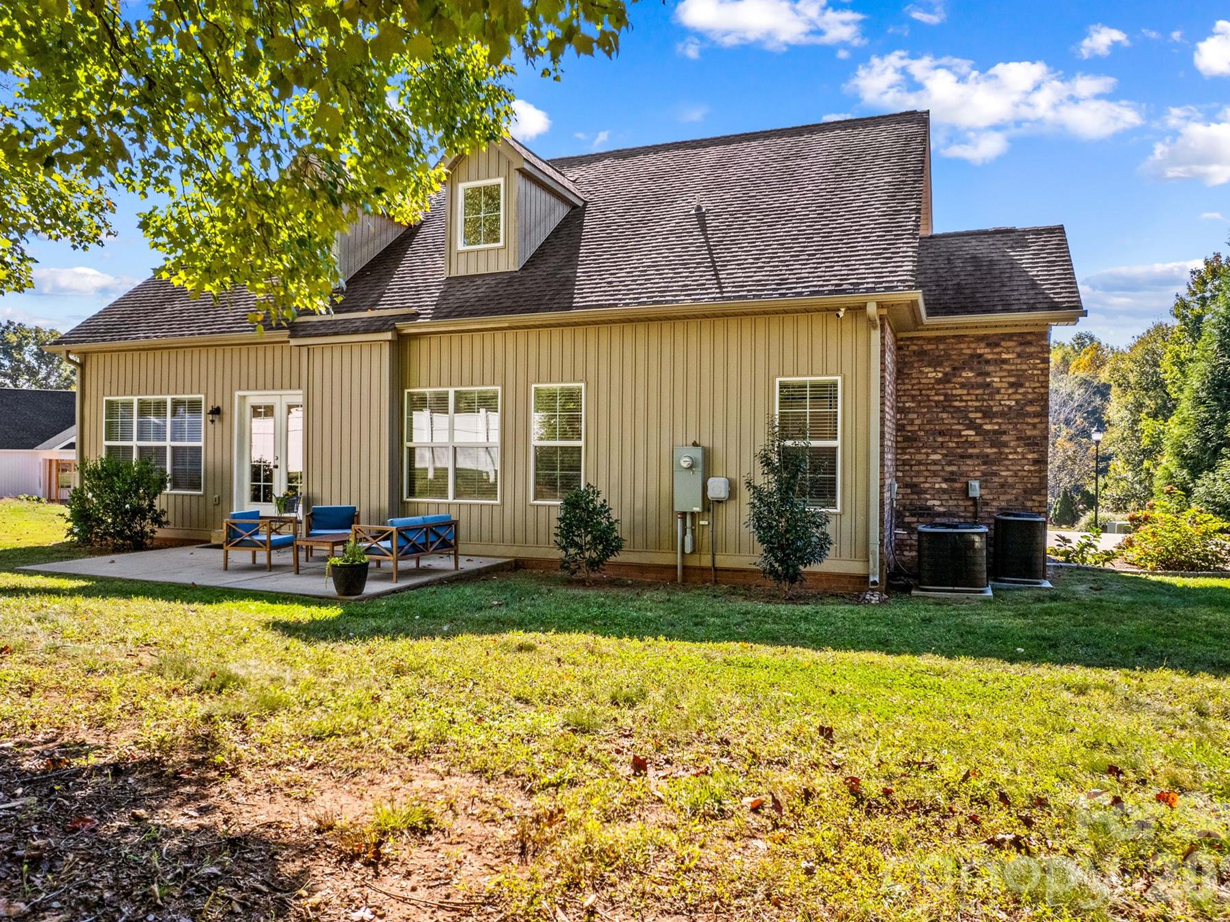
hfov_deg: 71.6
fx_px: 853
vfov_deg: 56.8
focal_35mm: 24
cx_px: 595
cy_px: 461
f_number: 2.8
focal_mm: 8.38
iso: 100
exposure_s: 1/1250
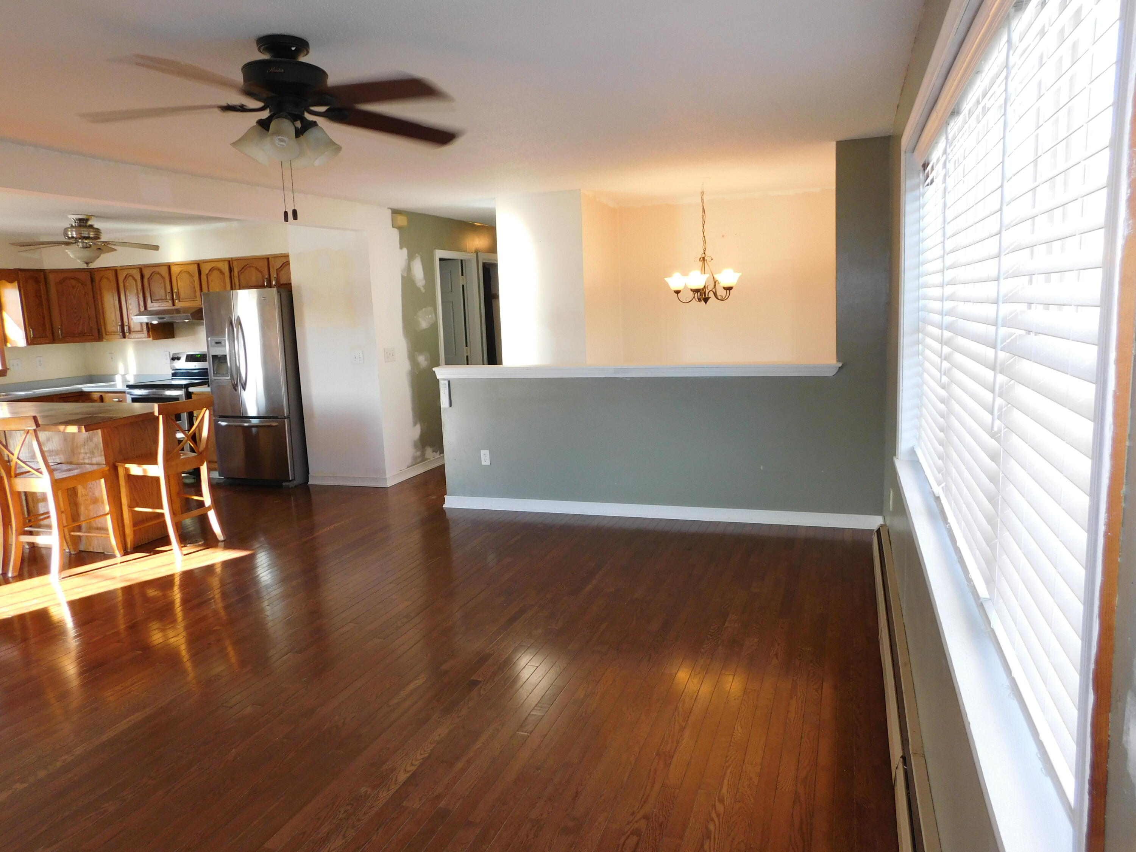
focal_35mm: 24
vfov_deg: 56.8
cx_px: 568
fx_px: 788
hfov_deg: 71.6
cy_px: 426
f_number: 3
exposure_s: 1/30
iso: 160
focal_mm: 4.1
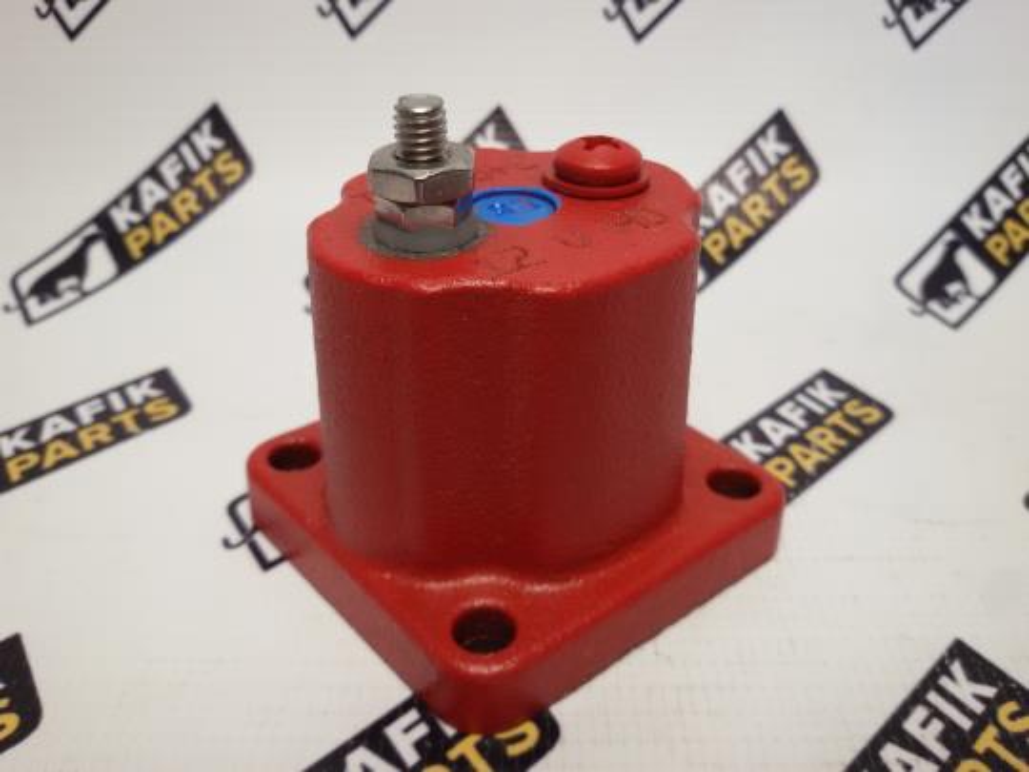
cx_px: 514
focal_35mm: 31
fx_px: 922
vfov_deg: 45.4
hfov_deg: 58.4
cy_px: 386
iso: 50
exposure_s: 1/33
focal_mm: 2.93
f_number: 2.4
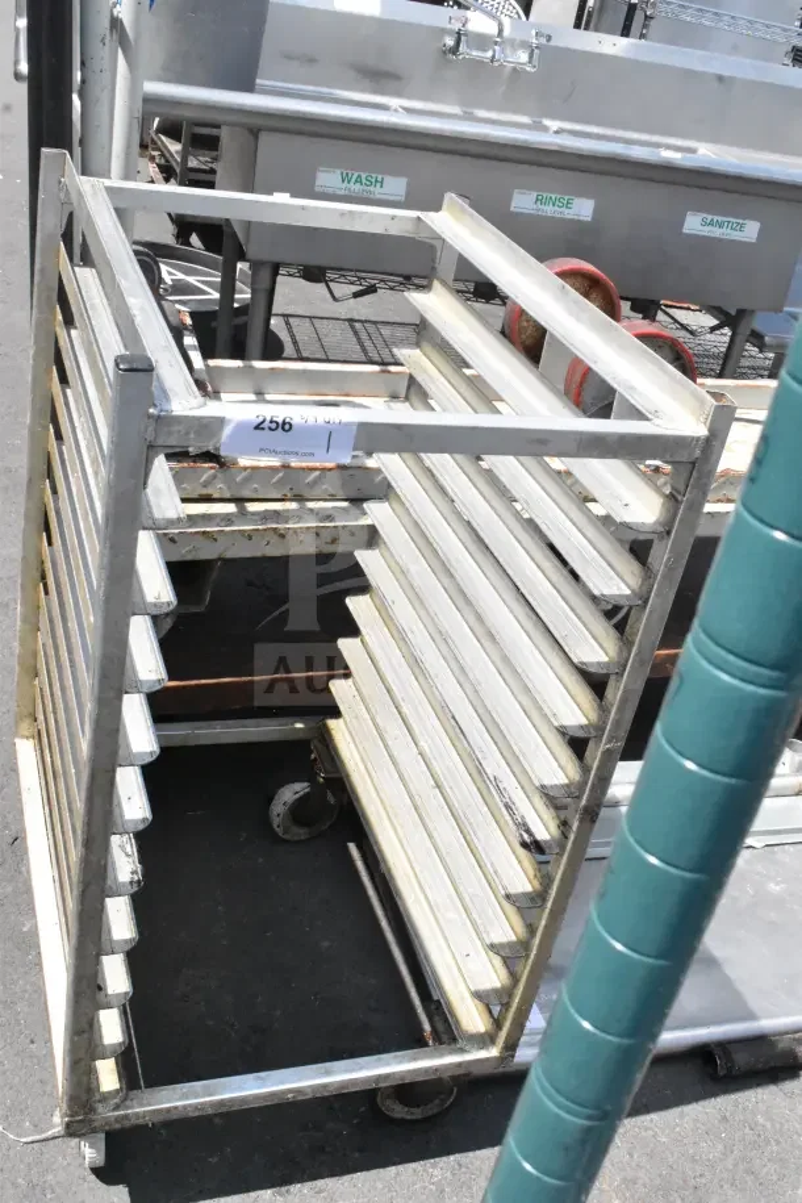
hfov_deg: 36.9
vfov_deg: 53.1
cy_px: 602
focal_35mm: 36
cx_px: 401
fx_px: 1203
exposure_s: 1/1600
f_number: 20
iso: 6400
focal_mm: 24
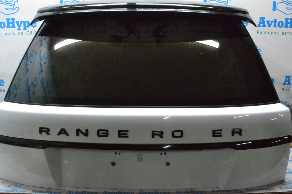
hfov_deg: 67.4
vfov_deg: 47.9
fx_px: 219
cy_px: 97
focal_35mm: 27
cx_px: 146
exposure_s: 1/125
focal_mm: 18
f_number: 10
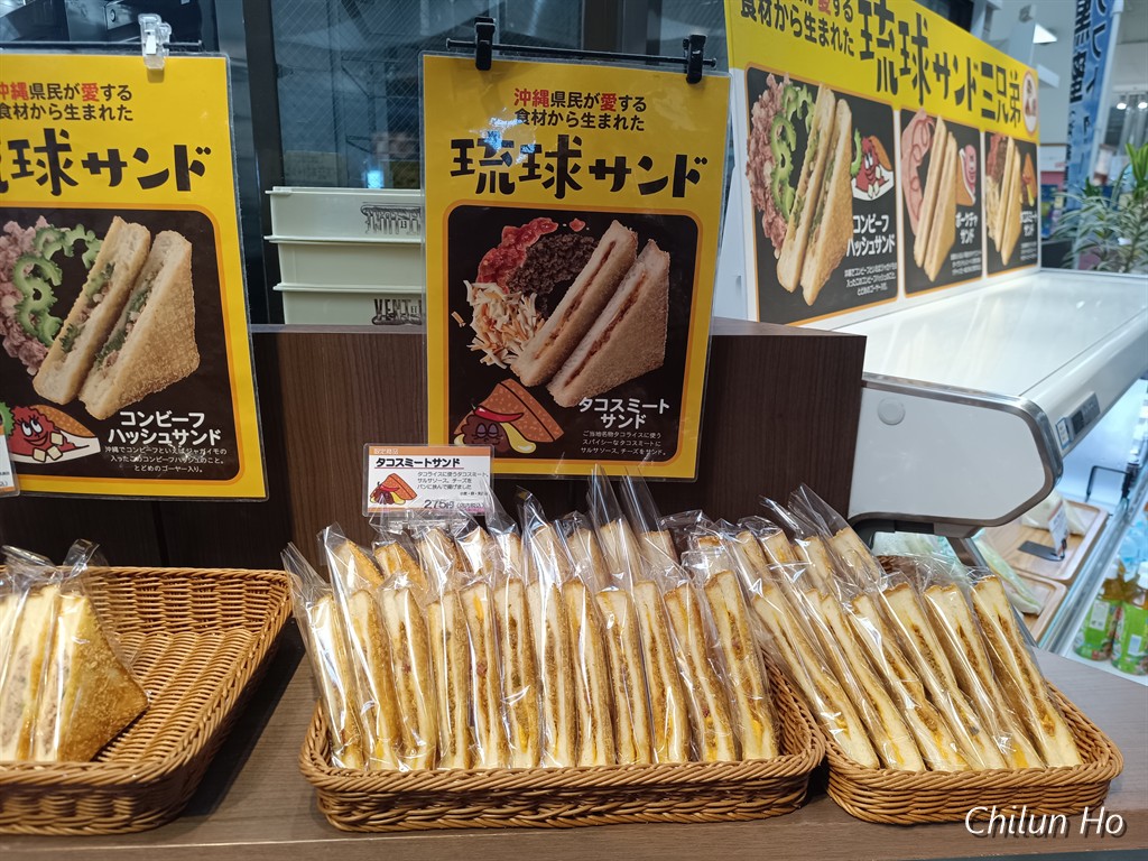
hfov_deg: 71.6
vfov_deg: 56.8
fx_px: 796
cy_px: 430
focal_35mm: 24
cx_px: 574
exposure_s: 1/100
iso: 398
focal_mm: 6.14
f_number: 1.65
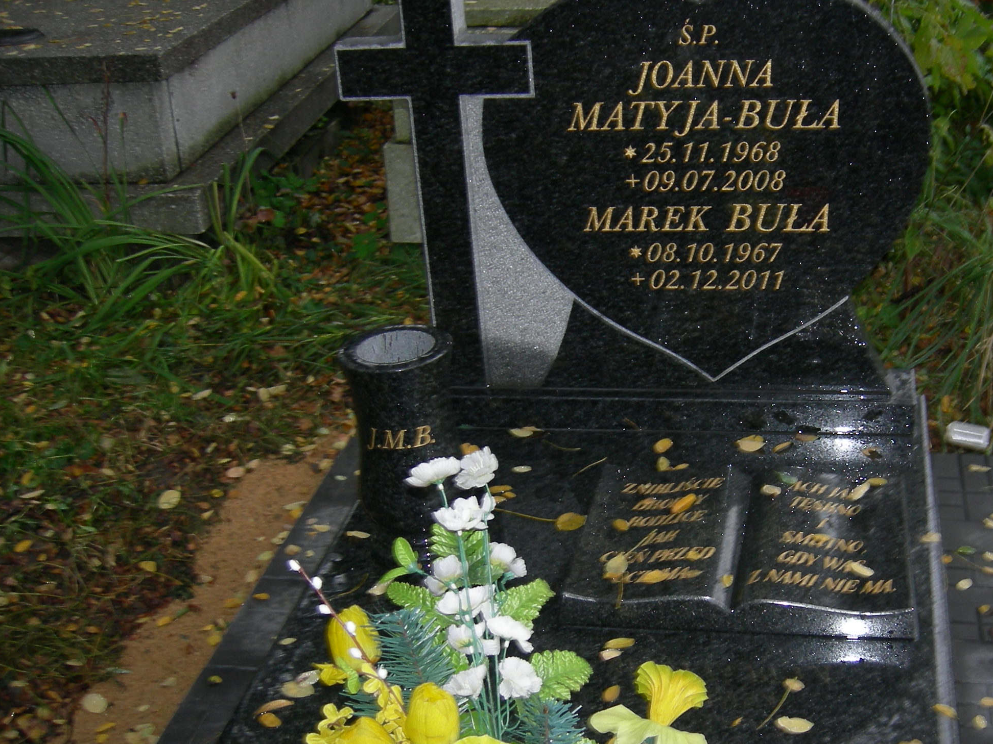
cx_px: 648
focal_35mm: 48
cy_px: 458
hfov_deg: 39.3
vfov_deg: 30.2
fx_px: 1377
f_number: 2.7
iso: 64
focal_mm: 7.5
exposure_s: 1/60.1
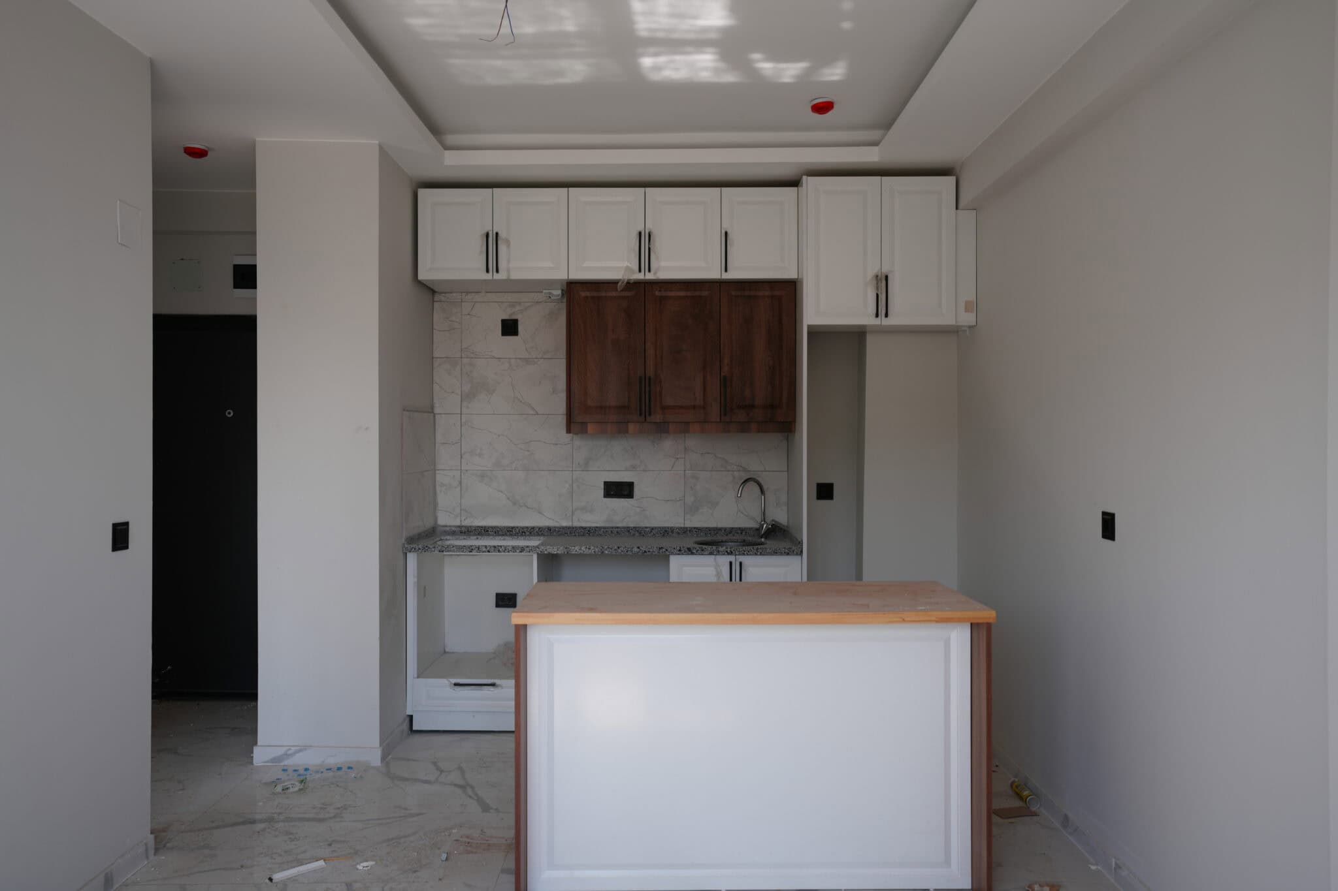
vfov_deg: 46.4
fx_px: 1041
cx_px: 669
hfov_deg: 65.5
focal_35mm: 28
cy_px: 446
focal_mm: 28
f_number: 5.6
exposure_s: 1/80
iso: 100
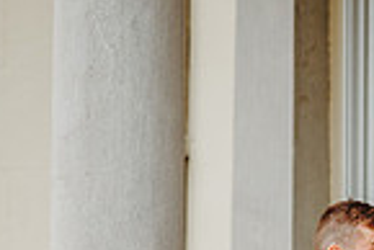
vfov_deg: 4.0
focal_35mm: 340
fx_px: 3536
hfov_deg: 6.0
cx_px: 420
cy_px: 432
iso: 200
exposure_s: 1/2500
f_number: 2
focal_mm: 85
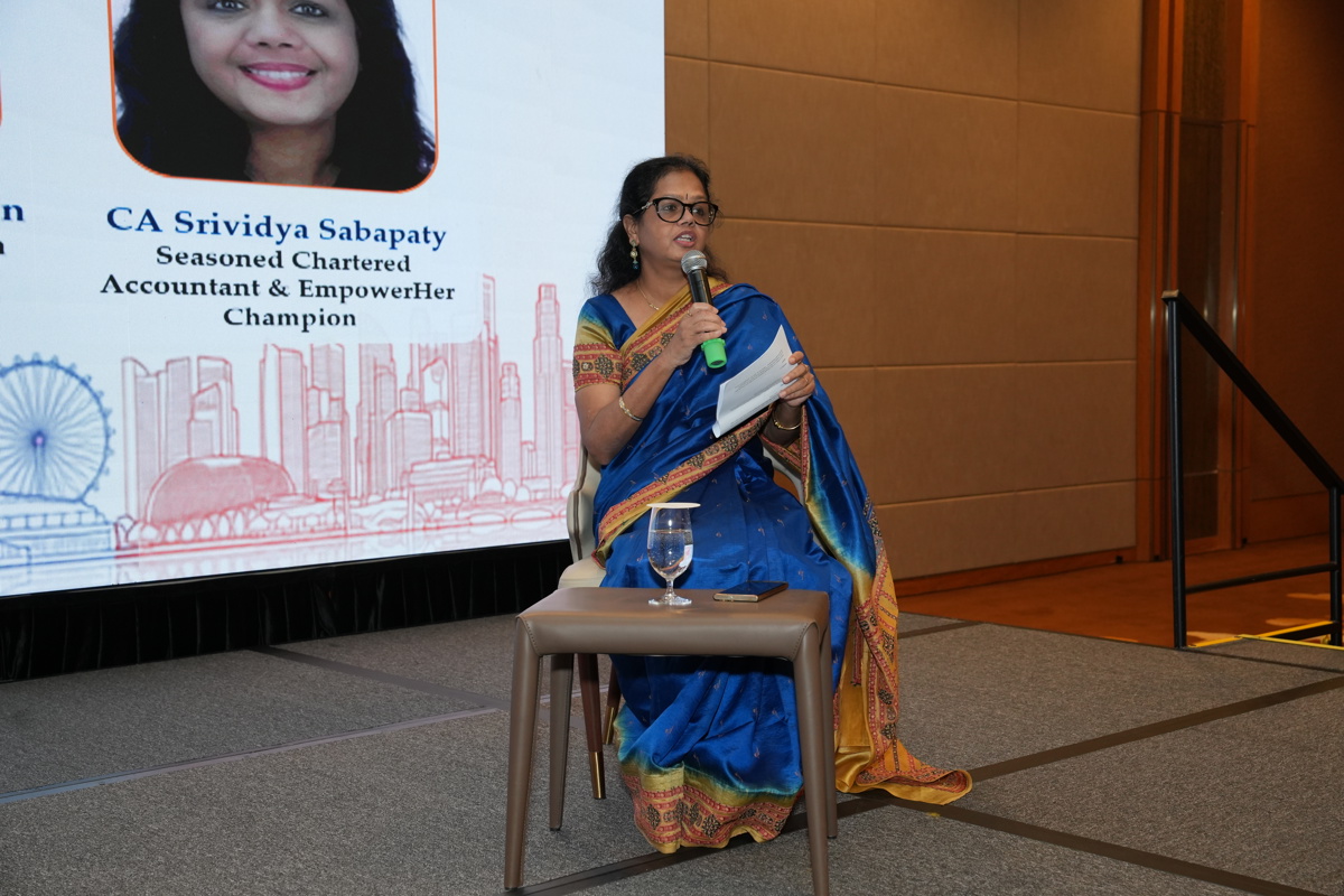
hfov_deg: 40.3
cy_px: 448
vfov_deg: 27.5
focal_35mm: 49
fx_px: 1829
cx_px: 672
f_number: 5.6
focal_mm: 49
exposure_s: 1/200
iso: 1600
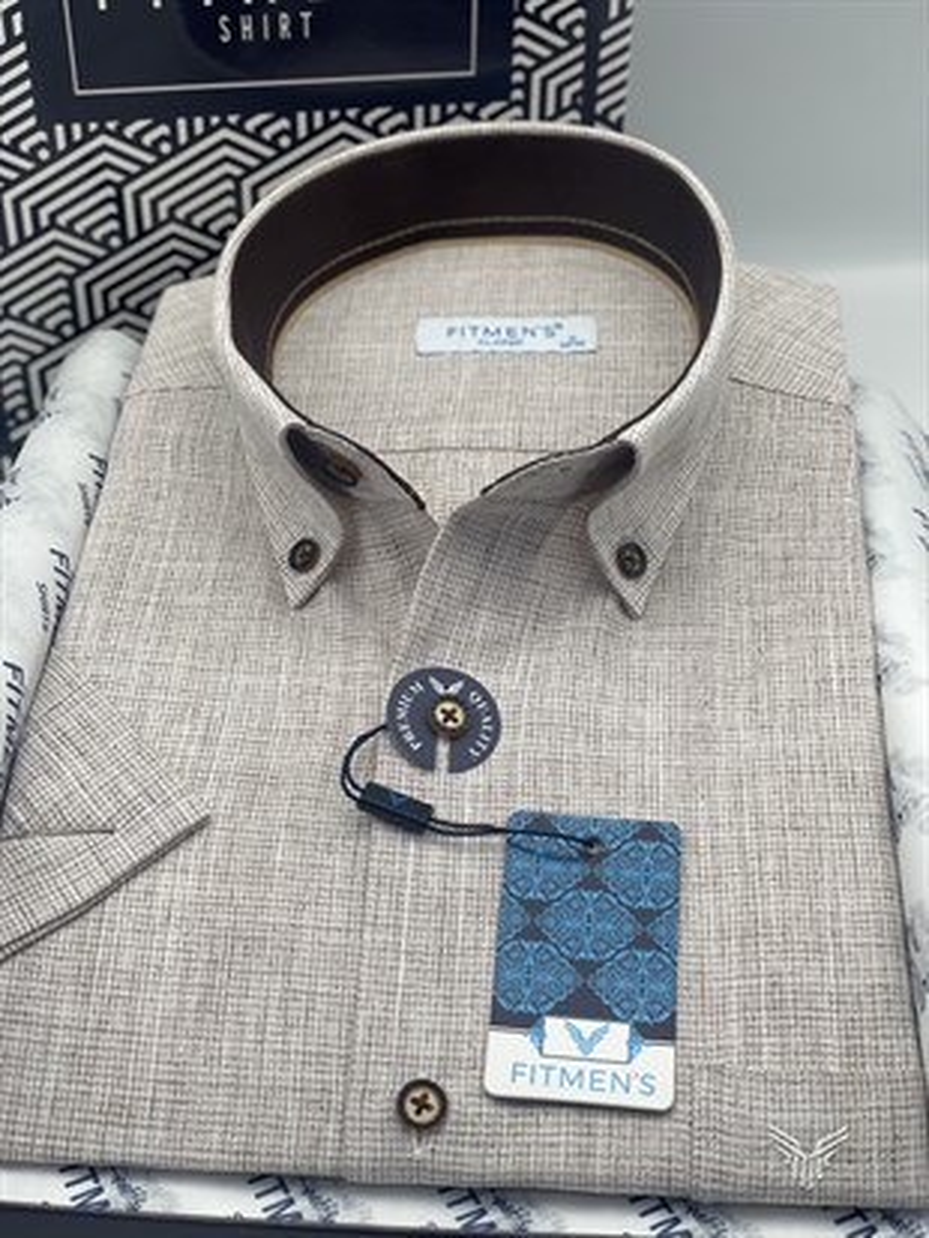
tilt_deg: -34.3
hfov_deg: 28.0
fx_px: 1860
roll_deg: +0.4
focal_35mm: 52
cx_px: 464
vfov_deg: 36.8
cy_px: 619
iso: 25
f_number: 2
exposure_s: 1/122
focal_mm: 6
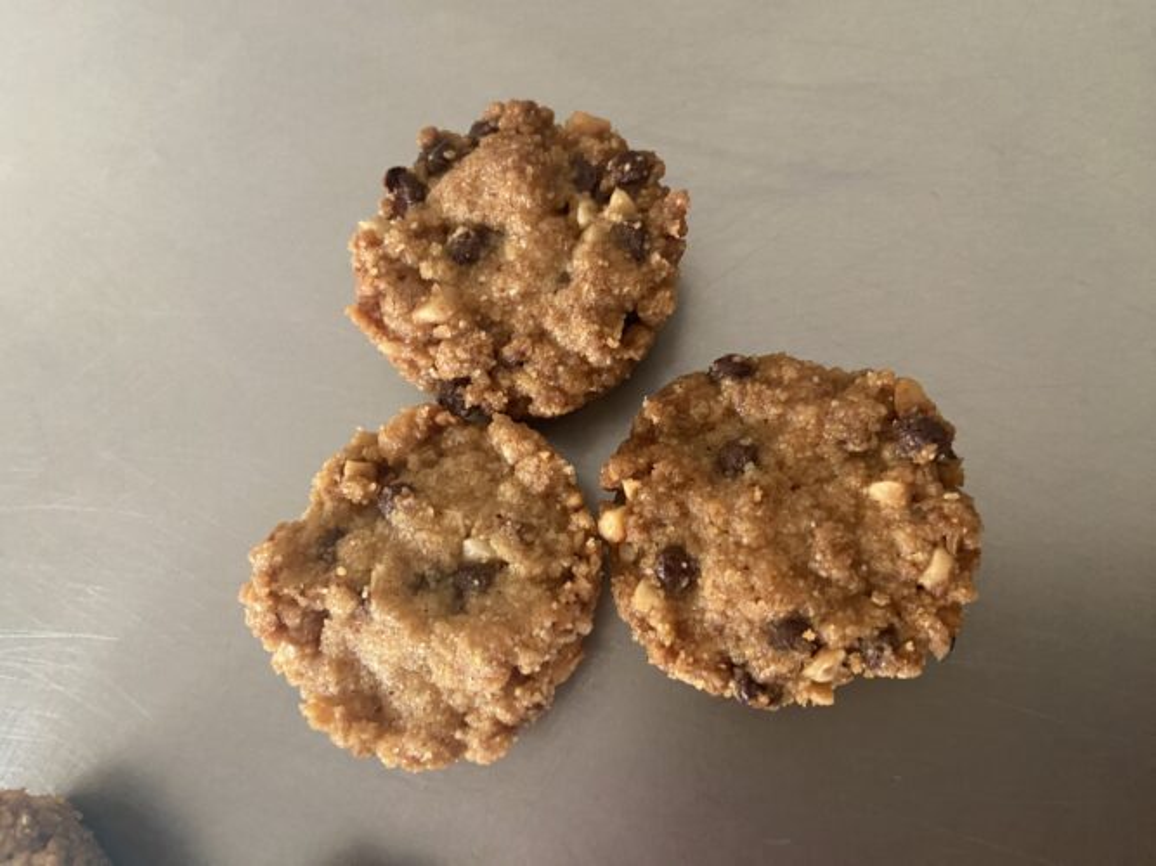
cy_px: 433
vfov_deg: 54.9
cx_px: 578
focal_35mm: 25
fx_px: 835
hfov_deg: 69.4
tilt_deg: -77.6
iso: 500
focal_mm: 4.25
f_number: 1.8
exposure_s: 1/40
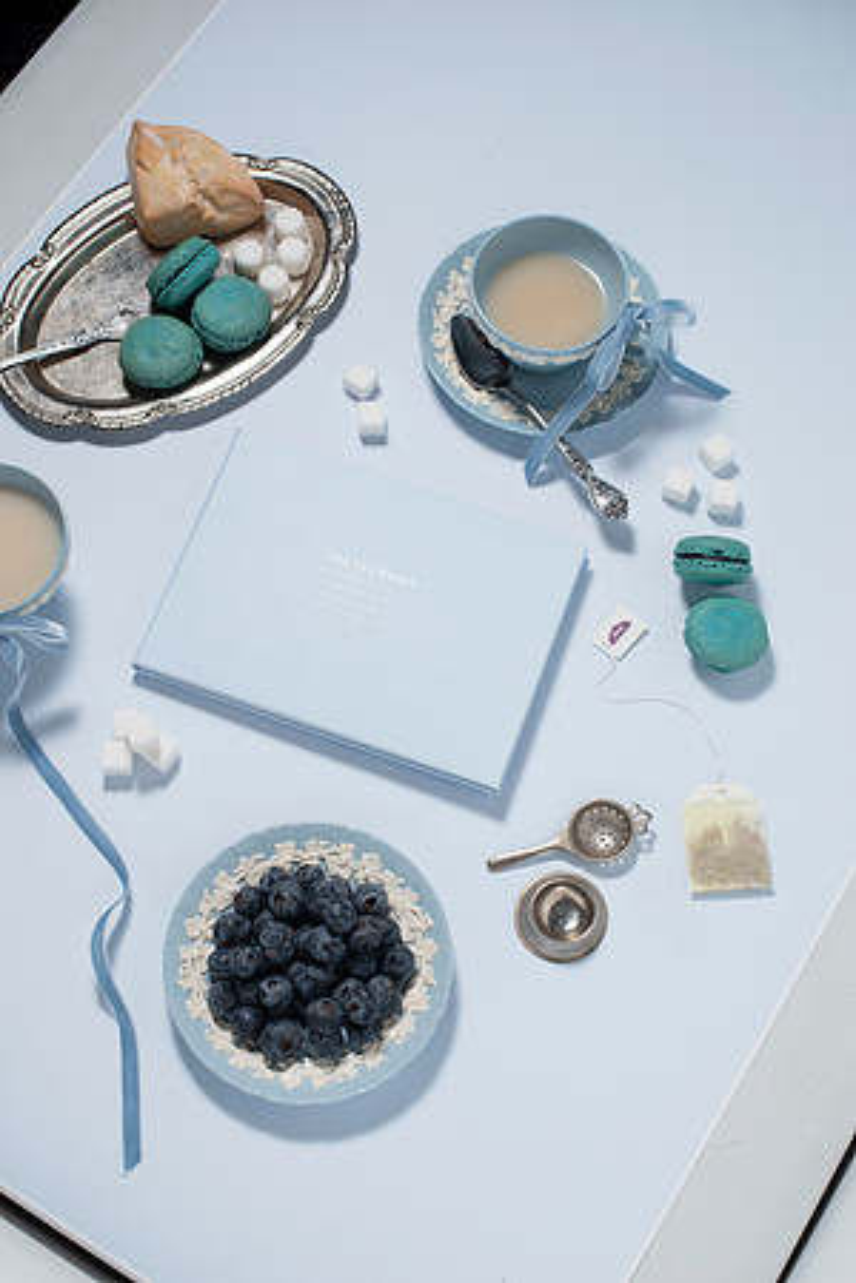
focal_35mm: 50
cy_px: 642
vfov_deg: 39.6
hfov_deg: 27.0
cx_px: 428
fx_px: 1783
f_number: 10
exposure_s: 1/200
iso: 200
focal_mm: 50
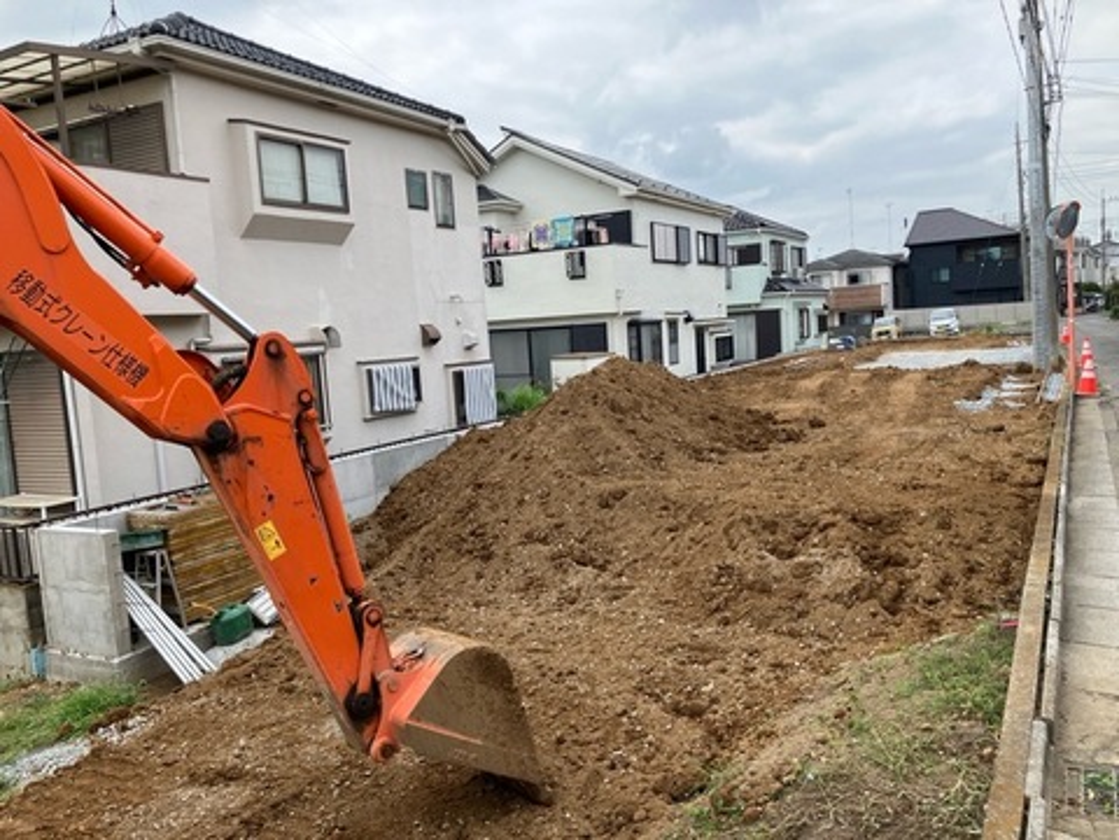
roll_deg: +2.2
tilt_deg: -5.5
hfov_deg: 63.4
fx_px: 905
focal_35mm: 28
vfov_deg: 49.7
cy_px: 420
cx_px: 560
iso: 32
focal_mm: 3.99
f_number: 1.8
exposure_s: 1/656
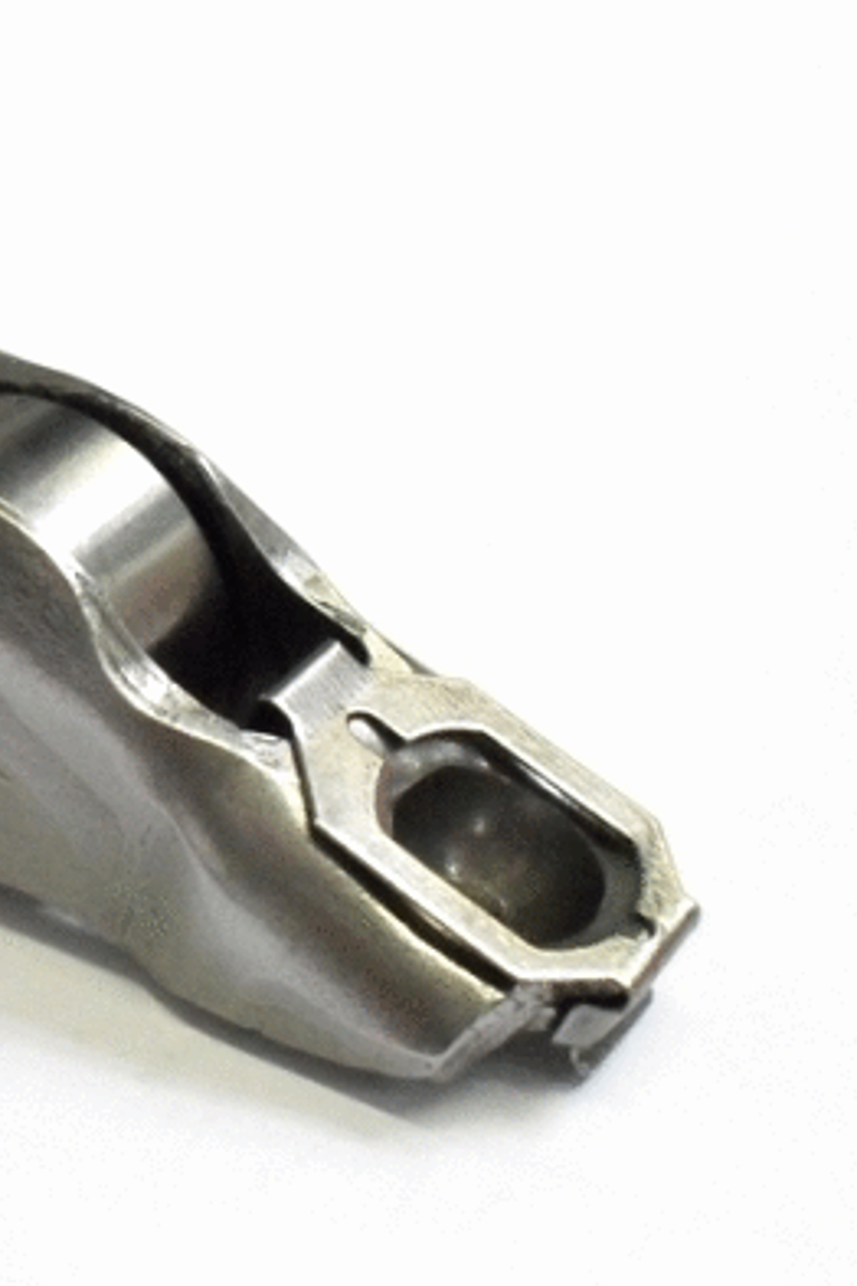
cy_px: 643
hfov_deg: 26.7
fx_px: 1750
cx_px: 114
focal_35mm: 49
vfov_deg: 40.3
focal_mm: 6.3
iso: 400
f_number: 3.2
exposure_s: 1/45
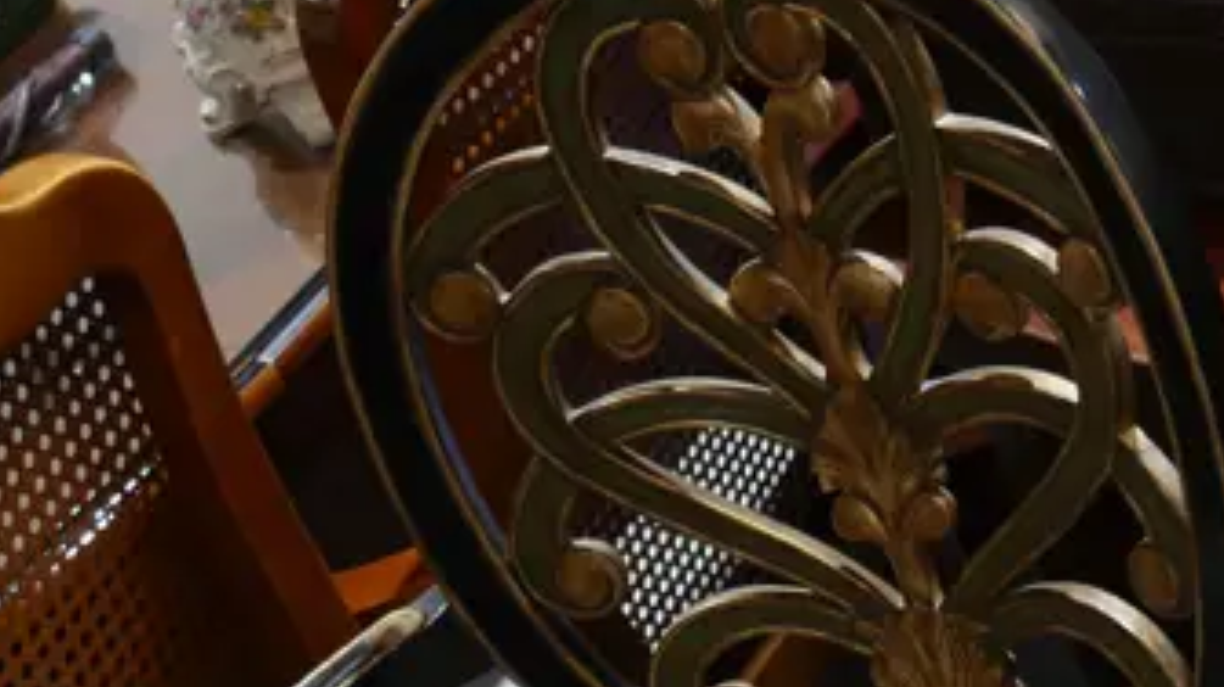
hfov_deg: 20.1
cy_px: 937
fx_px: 3244
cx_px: 1440
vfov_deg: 11.7
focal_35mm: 100
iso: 400
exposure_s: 1/60
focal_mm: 15
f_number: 3.6
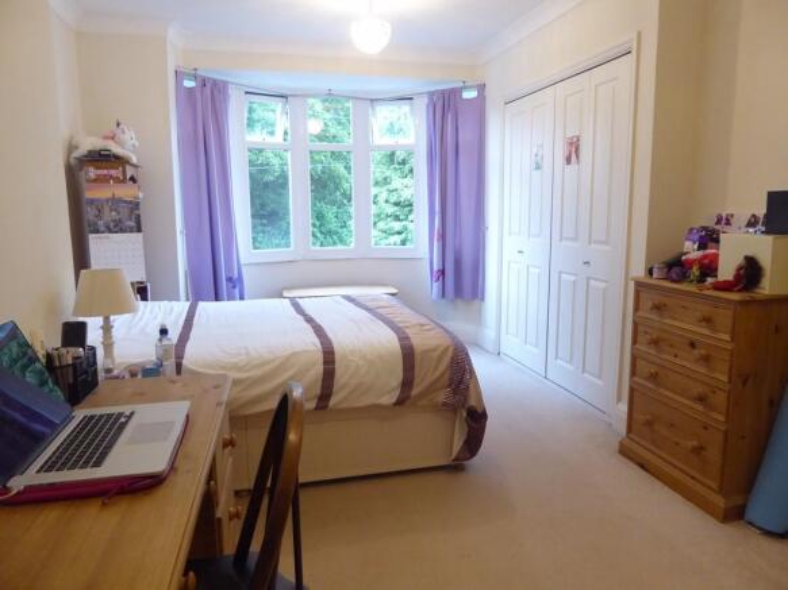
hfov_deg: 69.4
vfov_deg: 54.9
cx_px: 394
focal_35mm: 25
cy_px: 295
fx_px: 569
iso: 400
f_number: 3.3
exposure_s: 1/15
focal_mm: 4.3
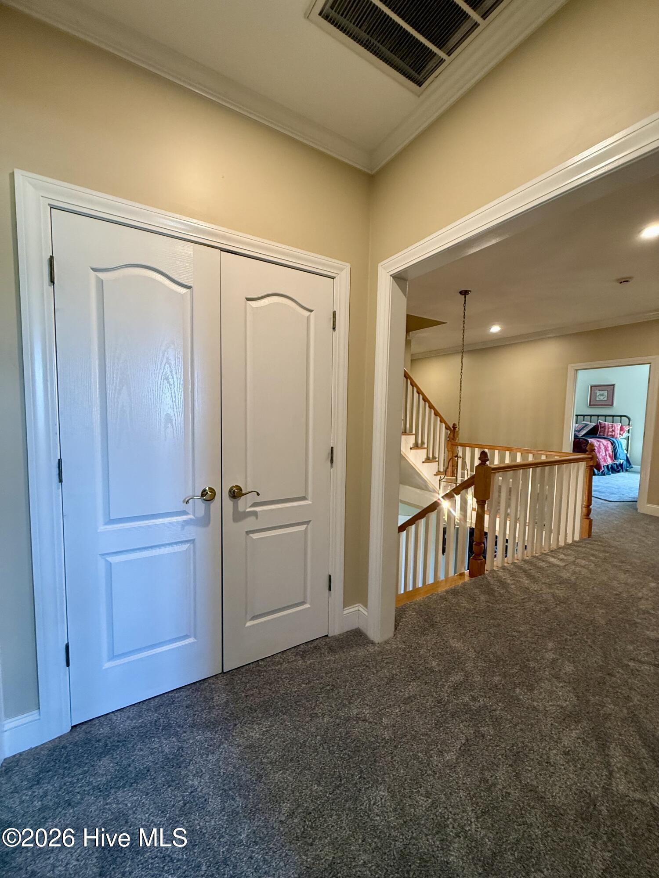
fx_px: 355
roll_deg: -1.4
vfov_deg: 102.1
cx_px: 330
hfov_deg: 85.7
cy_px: 439
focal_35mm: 14
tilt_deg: -3.9
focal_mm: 2.22
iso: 200
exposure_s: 1/60
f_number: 2.2
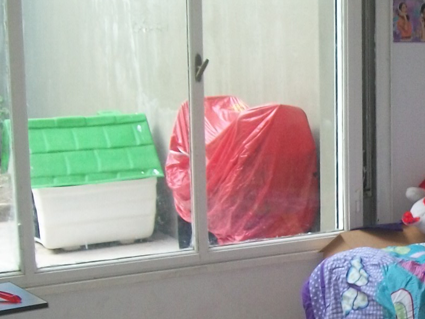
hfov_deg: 20.5
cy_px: 234
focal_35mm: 92
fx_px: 1130
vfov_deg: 16.0
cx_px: 436
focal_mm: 6
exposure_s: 1/30
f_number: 2.7
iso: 80
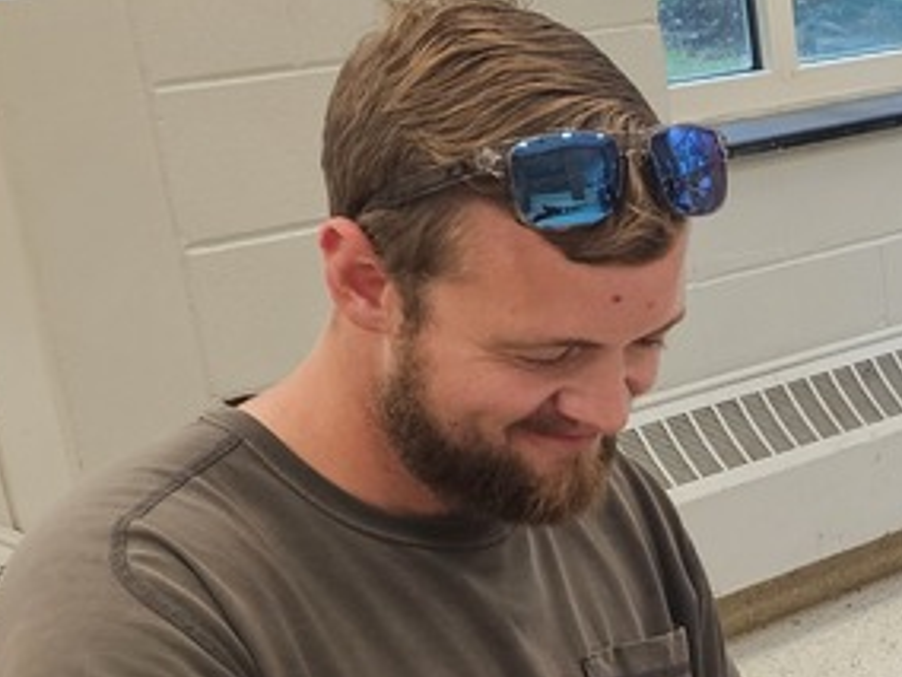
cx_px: 1226
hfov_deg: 21.0
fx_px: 2163
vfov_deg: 17.5
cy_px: 604
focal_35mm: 83
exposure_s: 1/120
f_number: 1.7
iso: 250
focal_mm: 6.3
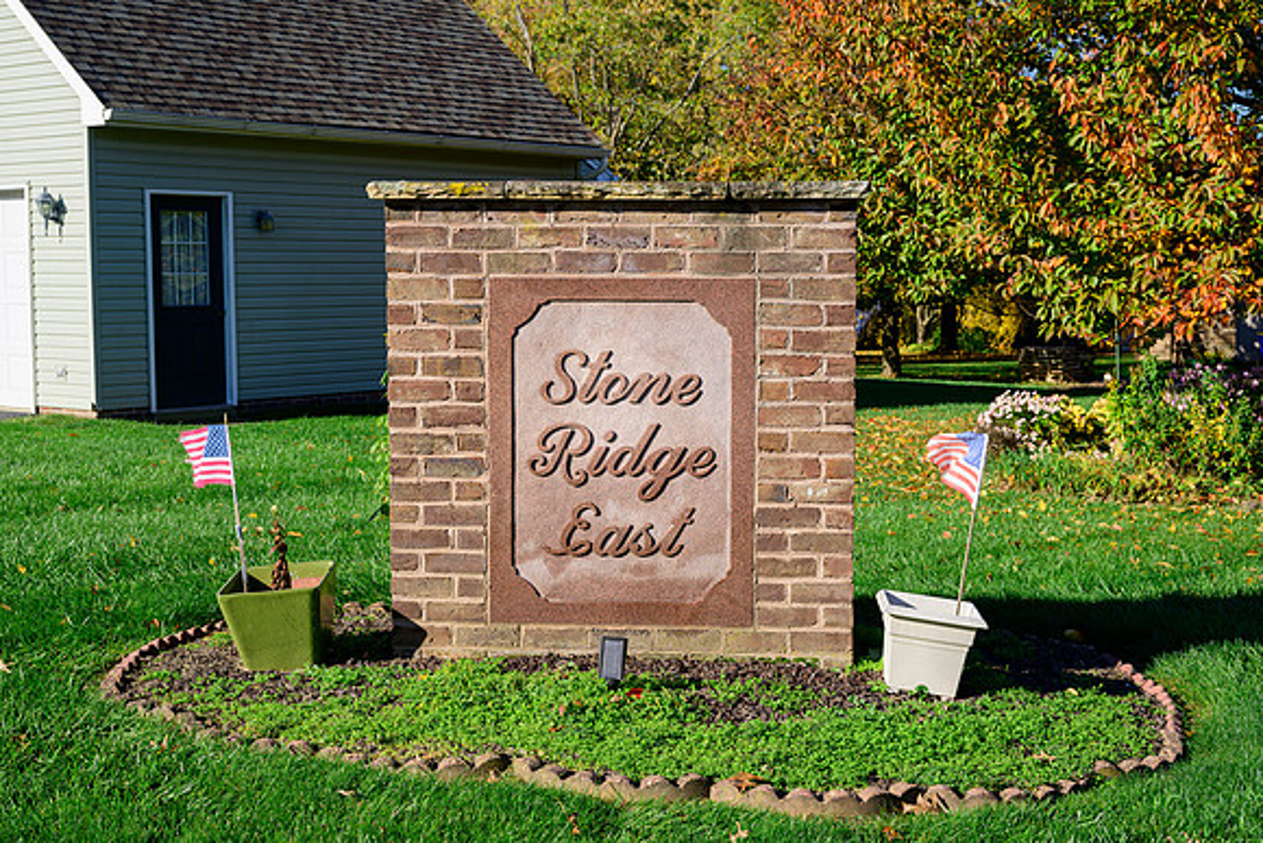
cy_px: 422
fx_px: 1719
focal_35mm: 49
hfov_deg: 40.3
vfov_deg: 27.5
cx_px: 632
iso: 64
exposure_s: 1/125
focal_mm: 49
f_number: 7.1
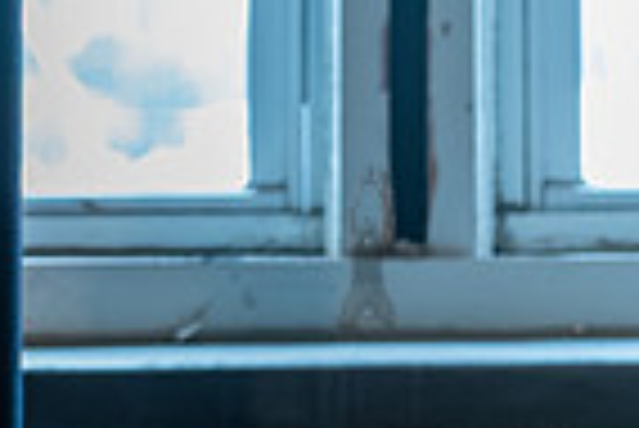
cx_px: 1193
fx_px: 6148
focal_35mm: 346
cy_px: -417
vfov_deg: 3.9
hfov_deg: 5.8
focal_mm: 80
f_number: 5.6
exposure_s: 1/200
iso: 2500
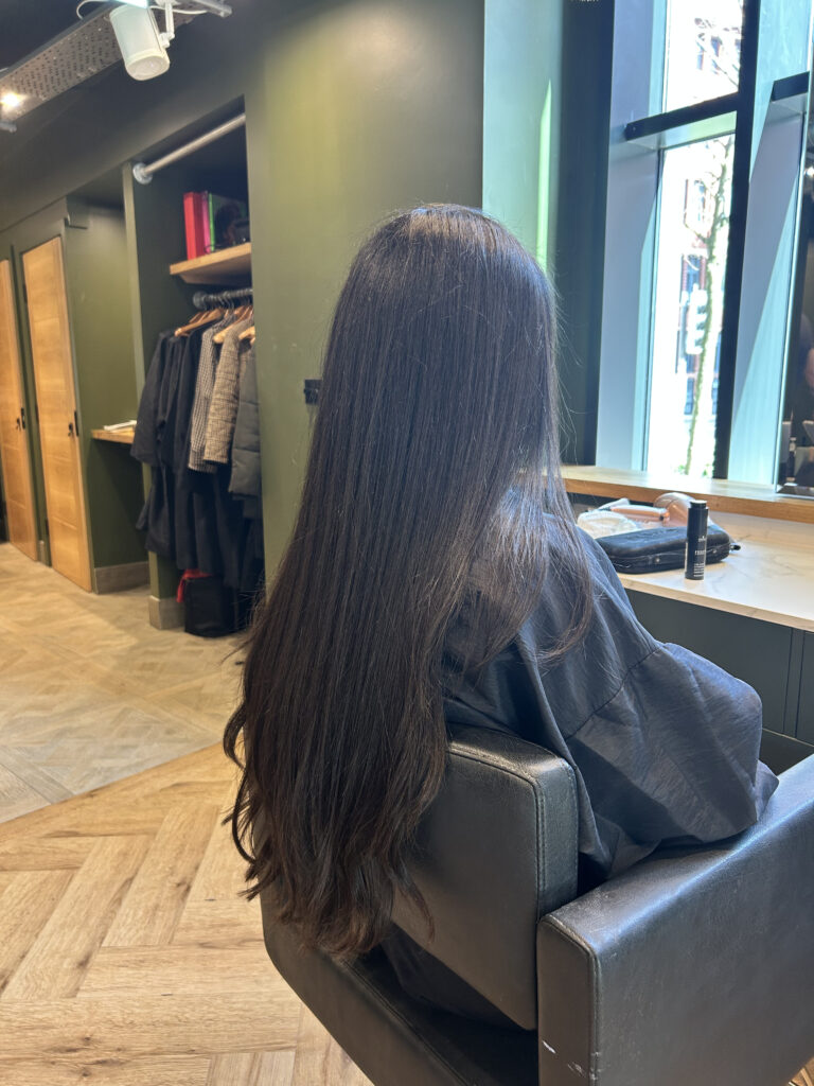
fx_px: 815
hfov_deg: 53.1
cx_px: 407
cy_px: 543
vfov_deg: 67.3
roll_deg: +0.3
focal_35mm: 26
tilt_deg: -11.6
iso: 100
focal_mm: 5.7
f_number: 1.5
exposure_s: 1/50
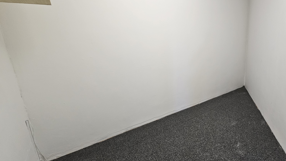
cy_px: 72
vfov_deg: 58.2
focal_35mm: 19
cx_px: 190
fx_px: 144
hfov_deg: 86.5
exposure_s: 1/50
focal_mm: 2.2
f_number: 2.2
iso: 160
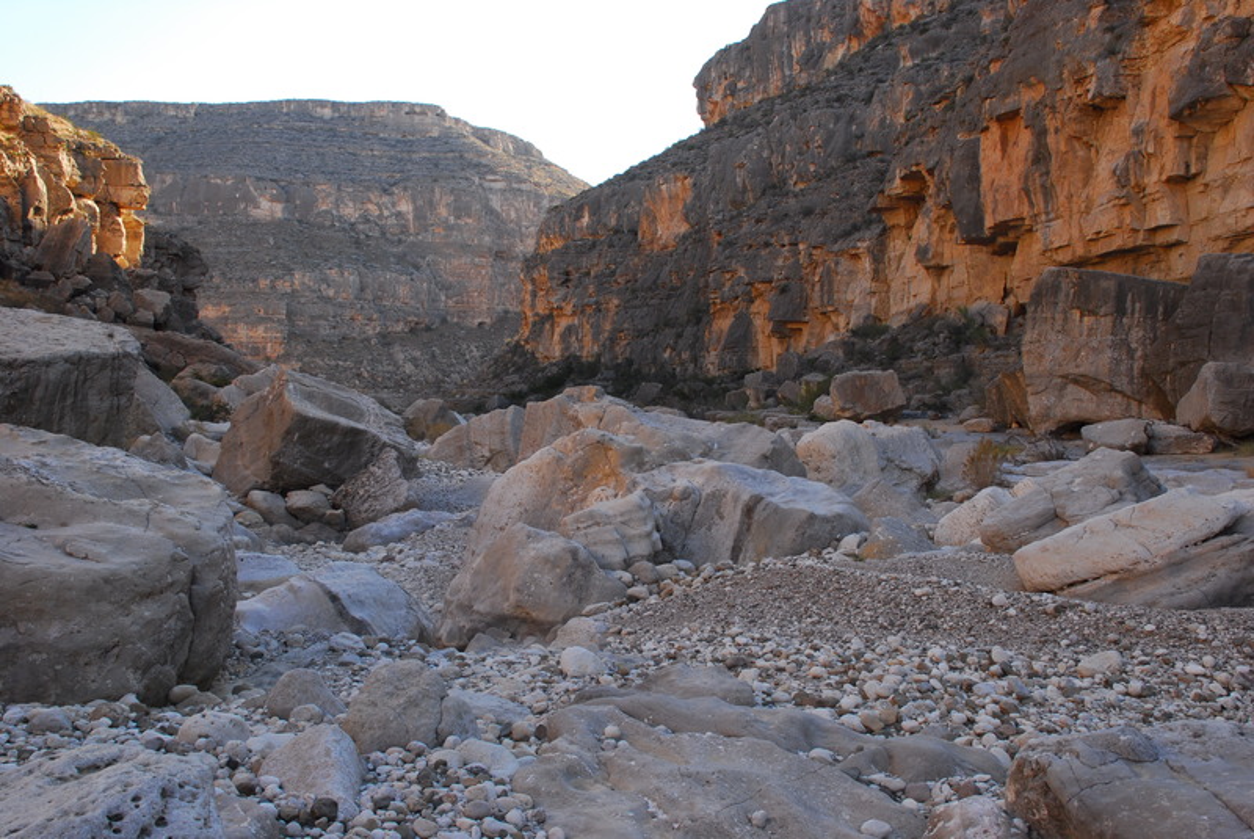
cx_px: 627
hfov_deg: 53.1
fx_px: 1255
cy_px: 420
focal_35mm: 36
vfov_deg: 36.9
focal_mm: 24
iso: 160
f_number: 9
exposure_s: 1/80
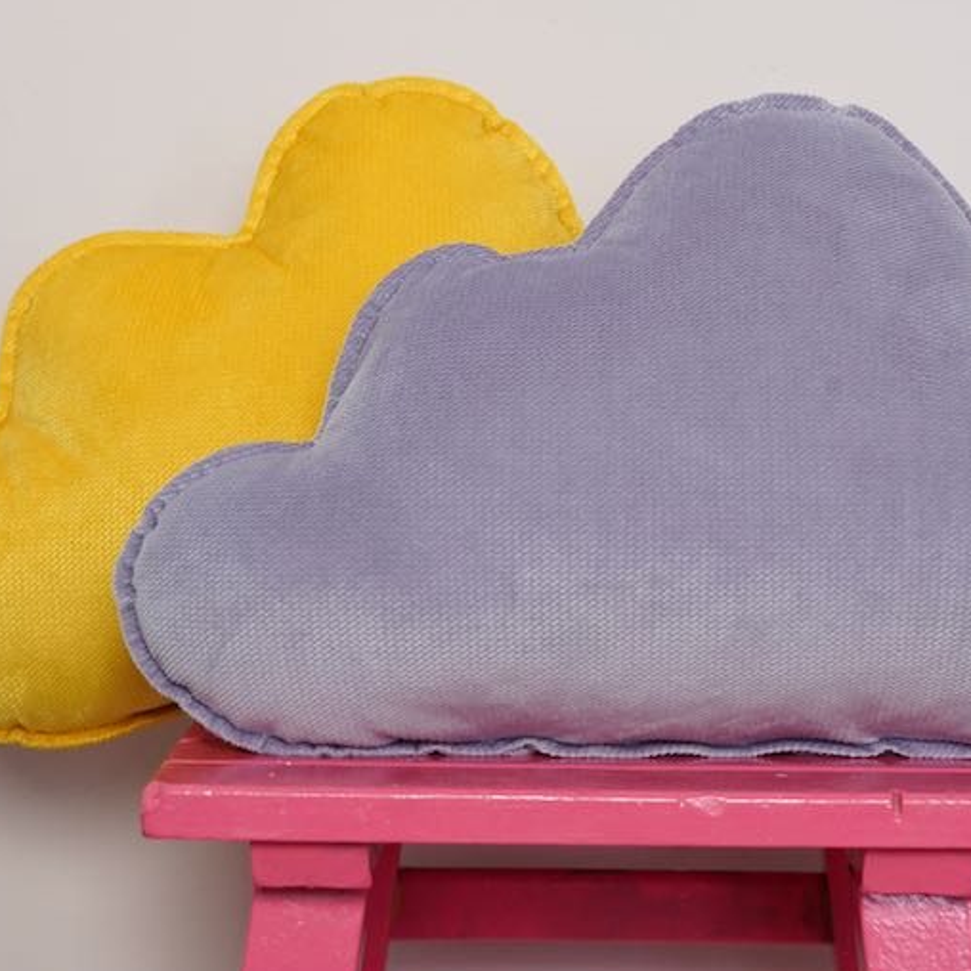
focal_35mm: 107
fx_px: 3396
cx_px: 610
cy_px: 172
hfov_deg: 16.3
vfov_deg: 16.1
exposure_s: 1/40
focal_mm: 50
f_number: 4.5
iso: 1000
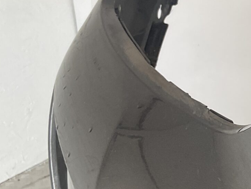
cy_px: 63
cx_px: 371
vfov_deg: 14.5
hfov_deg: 17.4
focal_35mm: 102
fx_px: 740
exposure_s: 1/100
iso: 20
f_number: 1.8
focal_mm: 3
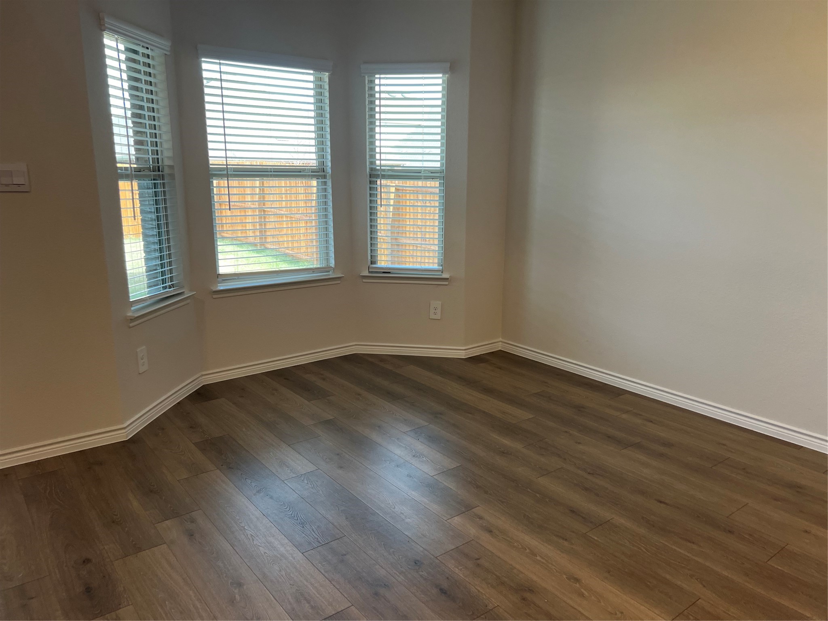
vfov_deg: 53.1
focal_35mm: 26
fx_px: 622
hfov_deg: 67.3
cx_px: 414
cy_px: 310
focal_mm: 5.7
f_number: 1.5
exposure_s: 1/120
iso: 100
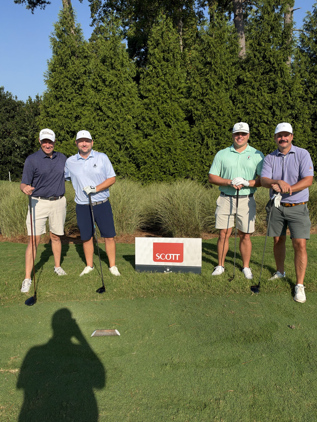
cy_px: 211
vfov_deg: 67.3
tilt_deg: -10.8
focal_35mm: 26
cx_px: 158
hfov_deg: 53.1
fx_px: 317
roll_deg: +1.1
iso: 64
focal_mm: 6.93
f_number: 1.8
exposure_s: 1/5208
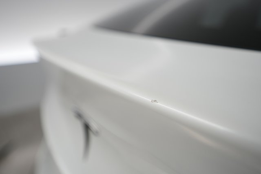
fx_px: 203
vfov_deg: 46.4
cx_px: 130
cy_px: 87
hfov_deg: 65.5
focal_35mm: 28
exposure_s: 1/100
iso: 320
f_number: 2.8
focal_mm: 28
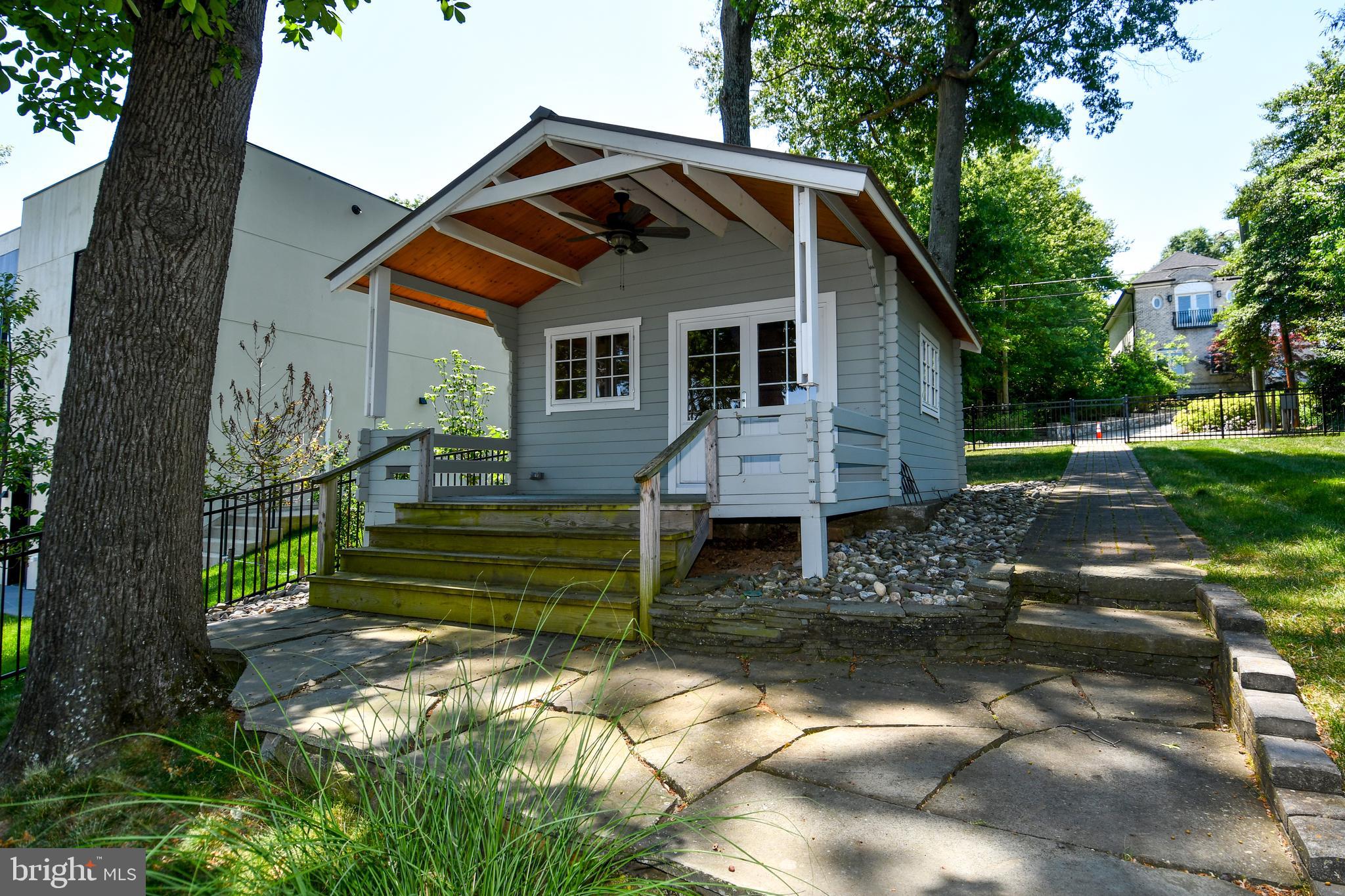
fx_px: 672
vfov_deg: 67.4
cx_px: 672
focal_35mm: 18
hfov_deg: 90.0
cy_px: 448
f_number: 6.3
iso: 100
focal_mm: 12
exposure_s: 1/160
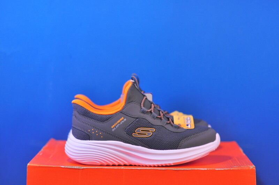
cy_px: 92
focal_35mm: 75
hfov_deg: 27.0
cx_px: 140
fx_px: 580
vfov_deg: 18.1
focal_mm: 50
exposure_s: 1/320
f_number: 2.2
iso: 250
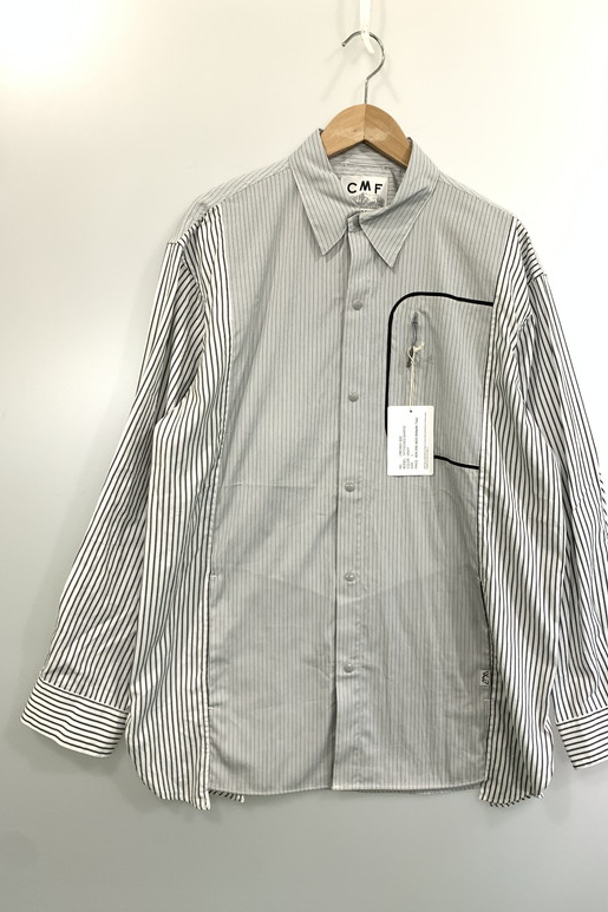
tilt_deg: -19.5
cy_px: 448
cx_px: 341
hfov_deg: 46.3
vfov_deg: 65.5
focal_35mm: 28
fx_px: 710
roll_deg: -1.5
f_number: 1.8
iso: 64
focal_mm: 4.25
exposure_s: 1/50
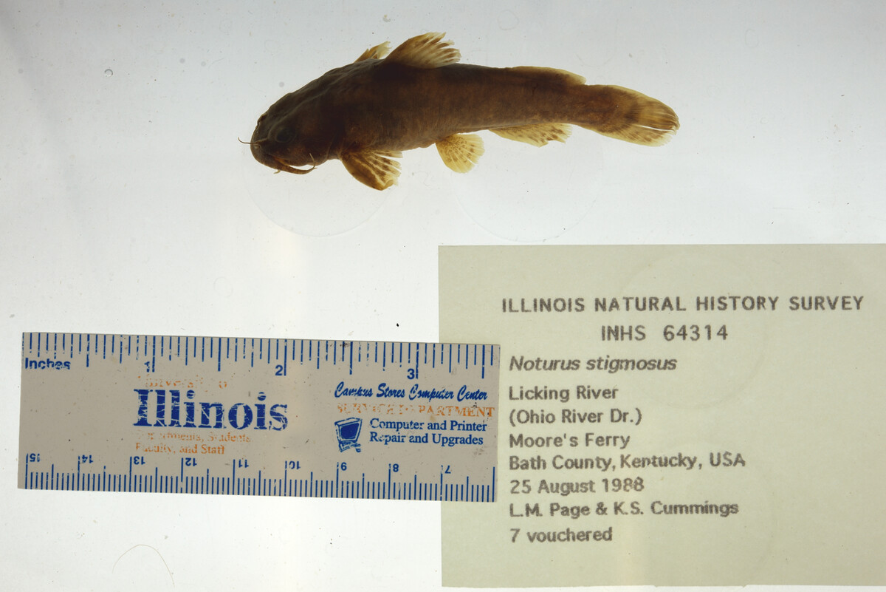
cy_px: 296
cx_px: 443
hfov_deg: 33.4
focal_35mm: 60
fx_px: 1477
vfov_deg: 22.6
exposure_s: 1/200
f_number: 10
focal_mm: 60
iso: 100
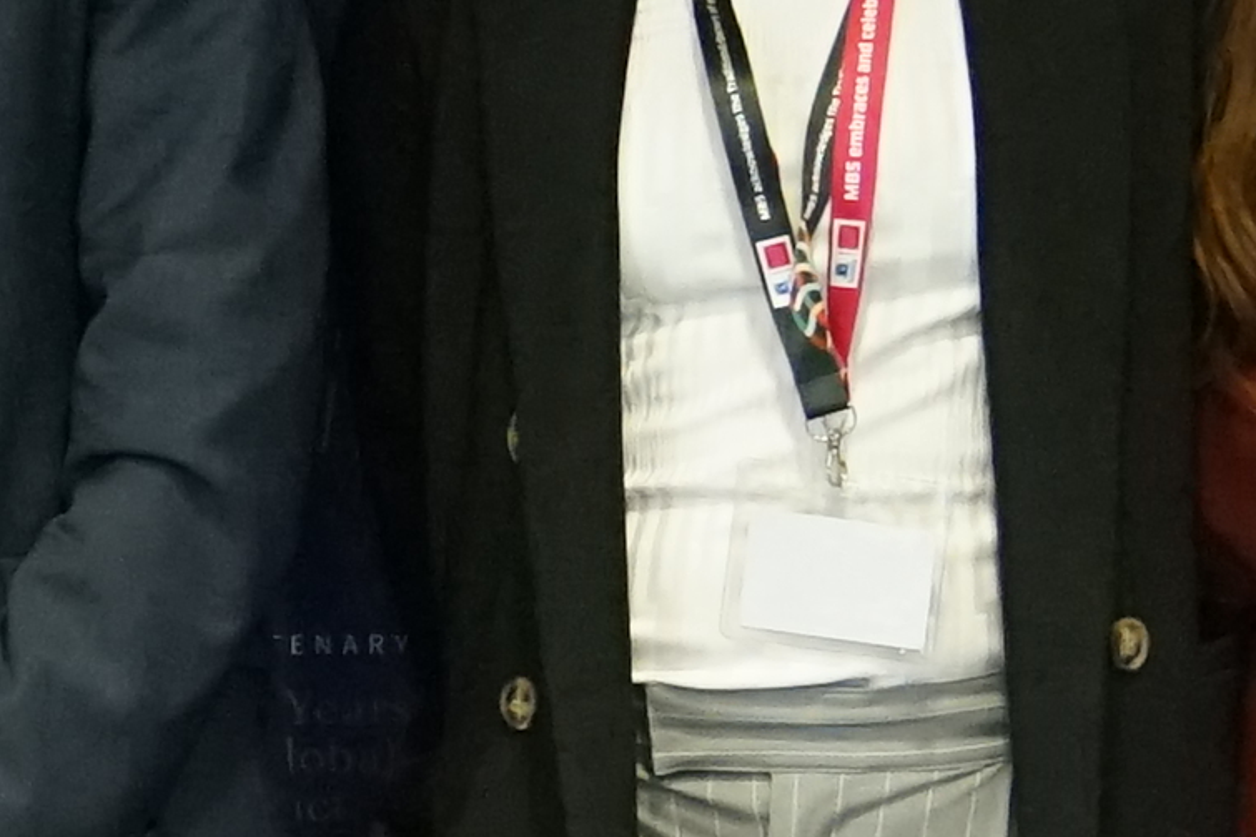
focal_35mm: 219
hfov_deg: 9.3
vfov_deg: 6.3
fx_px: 7639
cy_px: 283
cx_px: -303
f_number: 2.8
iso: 3200
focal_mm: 28
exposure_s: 1/160
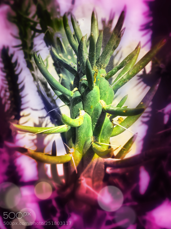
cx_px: 83
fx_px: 198
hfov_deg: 46.8
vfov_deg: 60.0
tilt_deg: -14.9
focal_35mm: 30
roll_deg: +18.8
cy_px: 116
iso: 32
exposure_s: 1/1883
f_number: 2.2
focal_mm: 4.15
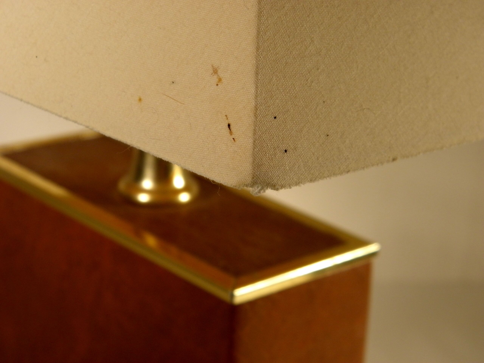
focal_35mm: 80
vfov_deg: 18.4
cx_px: 242
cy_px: 182
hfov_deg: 24.4
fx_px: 1119
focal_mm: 14.3
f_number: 4.4
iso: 160
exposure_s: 1/50
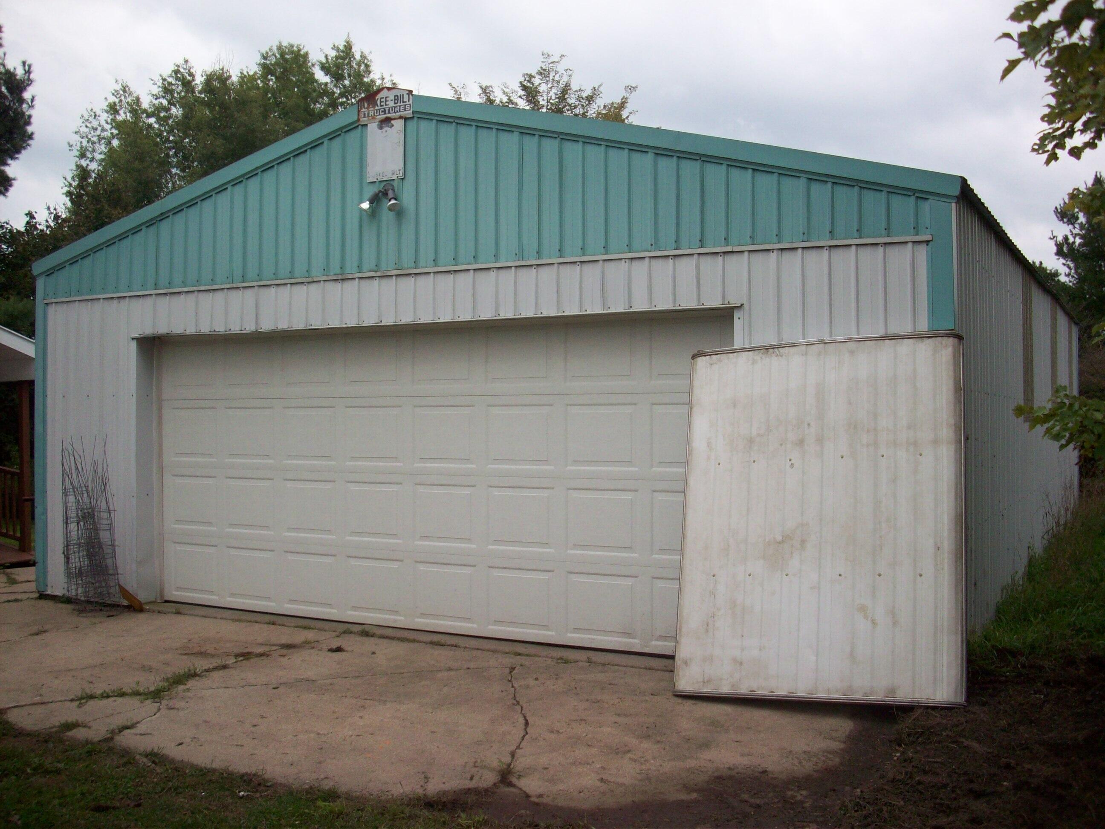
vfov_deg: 38.7
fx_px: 1181
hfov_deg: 50.1
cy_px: 414
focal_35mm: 37
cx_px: 552
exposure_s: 1/478
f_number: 2.8
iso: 80
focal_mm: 6.2
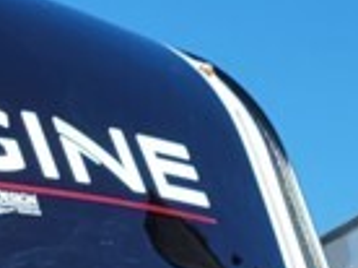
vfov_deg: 7.3
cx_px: -420
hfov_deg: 9.4
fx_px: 1993
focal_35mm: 193
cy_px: 598
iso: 40
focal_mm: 5.4
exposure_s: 1/2321
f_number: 1.8
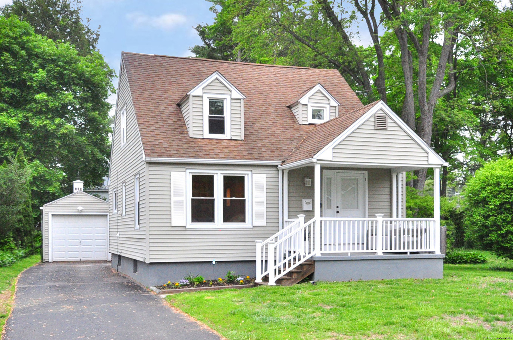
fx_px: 427
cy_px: 170
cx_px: 256
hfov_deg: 62.0
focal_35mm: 30
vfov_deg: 43.5
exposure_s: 1/200
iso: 1600
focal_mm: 20
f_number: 8
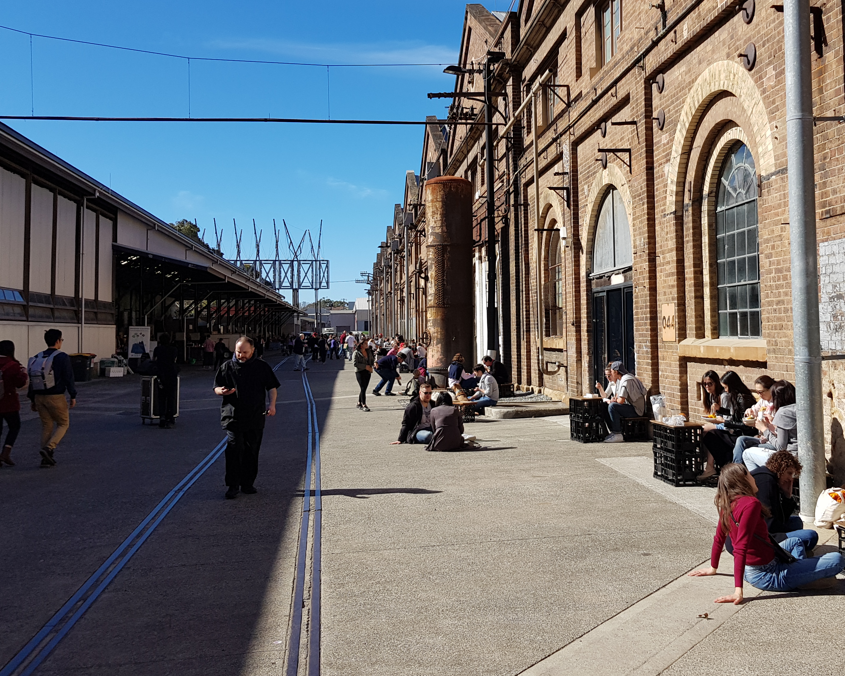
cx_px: 564
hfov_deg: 49.4
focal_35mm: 36
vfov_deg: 41.1
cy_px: 308
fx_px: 900
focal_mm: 4.2
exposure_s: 1/2028
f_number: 1.7
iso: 40
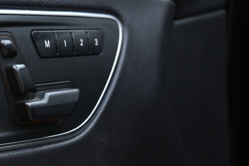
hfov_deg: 25.8
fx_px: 532
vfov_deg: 17.7
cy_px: 70
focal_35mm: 77
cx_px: 43
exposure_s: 1/50
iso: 1600
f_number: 4.5
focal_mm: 28
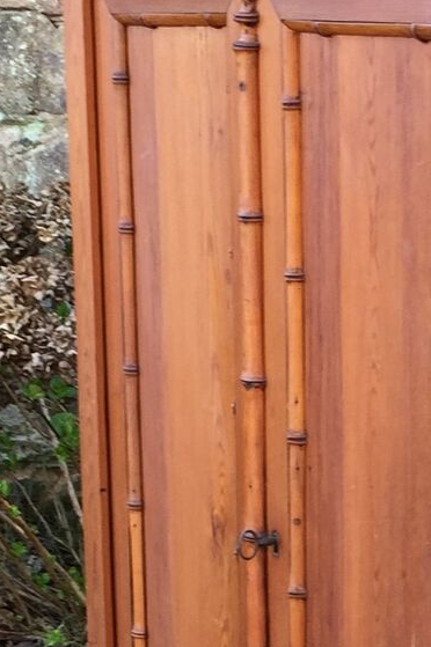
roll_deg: +1.0
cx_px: 392
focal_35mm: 108
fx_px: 1942
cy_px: 604
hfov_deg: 12.6
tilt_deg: -16.7
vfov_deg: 18.6
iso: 32
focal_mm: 4.15
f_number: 2.2
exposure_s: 1/100
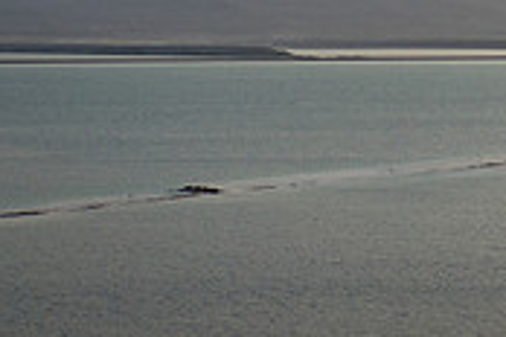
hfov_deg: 8.8
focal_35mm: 233
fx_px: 3275
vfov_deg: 5.9
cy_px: -100
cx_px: 416
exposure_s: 1/3200
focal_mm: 70
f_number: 2.8
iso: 200
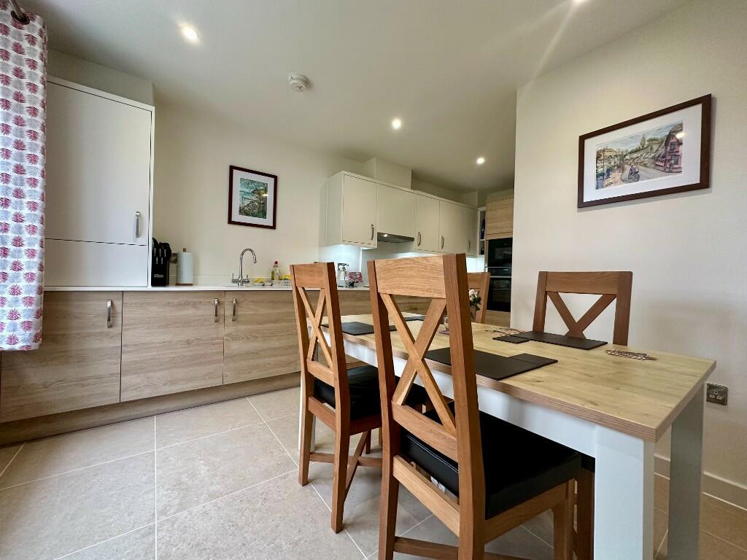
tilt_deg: +0.2
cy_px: 280
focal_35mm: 14
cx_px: 374
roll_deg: -1.3
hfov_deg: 102.1
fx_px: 302
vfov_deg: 85.7
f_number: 2.2
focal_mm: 2.22
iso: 250
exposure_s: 1/100
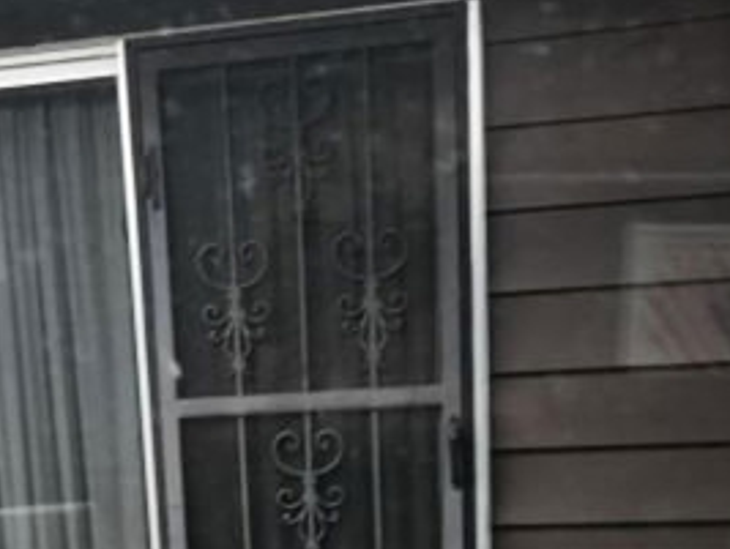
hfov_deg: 28.2
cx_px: 123
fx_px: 1415
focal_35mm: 67
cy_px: 593
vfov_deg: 21.0
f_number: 1.8
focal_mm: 3.99
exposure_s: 1/30
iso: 25
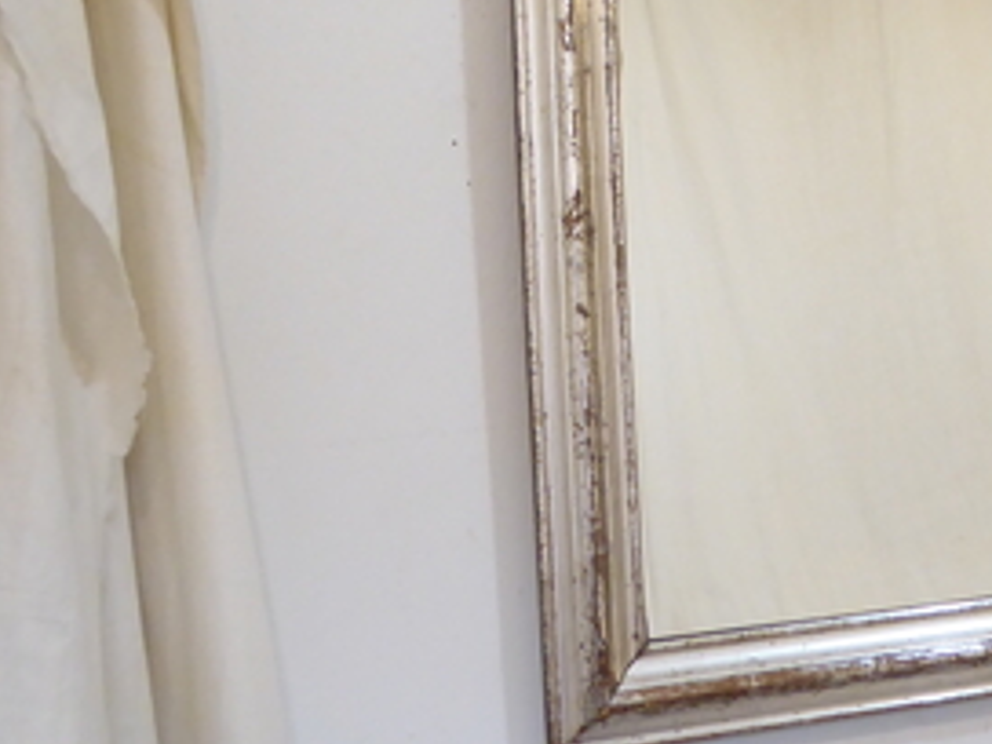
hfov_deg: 29.1
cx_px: 886
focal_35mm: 64
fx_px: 1834
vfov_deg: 22.8
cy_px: 226
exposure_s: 1/30
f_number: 3.5
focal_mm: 5
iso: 400
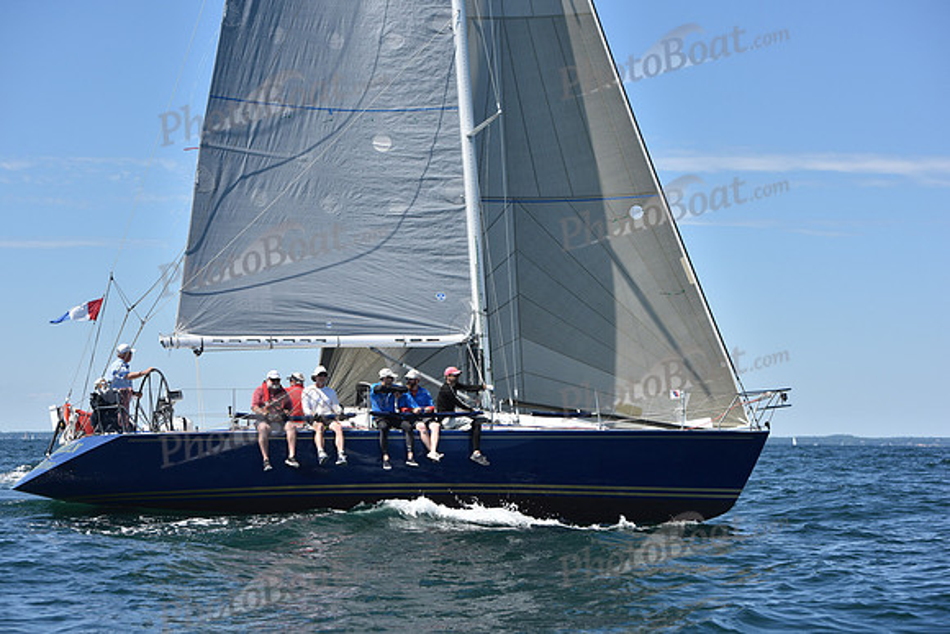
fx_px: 2428
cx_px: 475
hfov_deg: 22.1
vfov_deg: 14.9
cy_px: 317
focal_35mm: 92
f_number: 6.3
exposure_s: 1/1600
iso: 250
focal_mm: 92
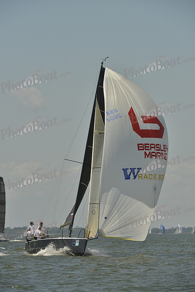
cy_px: 146
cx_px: 98
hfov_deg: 5.3
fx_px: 2111
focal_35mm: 260
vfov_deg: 7.9
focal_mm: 260
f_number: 10
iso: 280
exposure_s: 1/1250
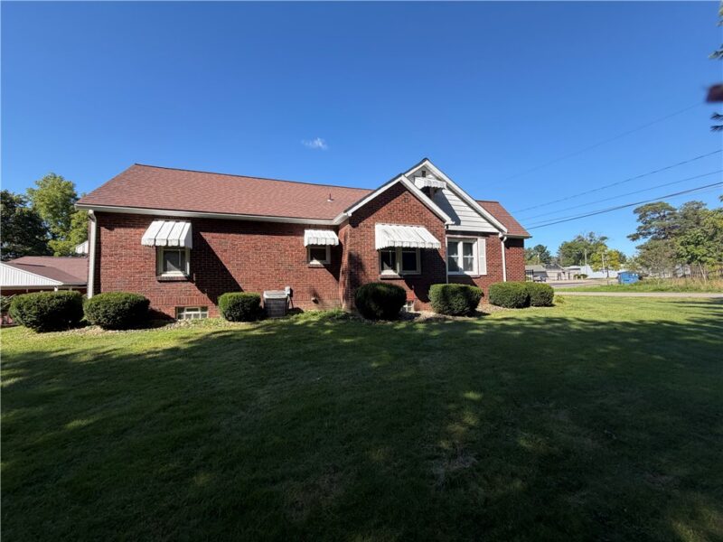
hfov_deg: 102.1
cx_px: 362
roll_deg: +1.0
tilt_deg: +2.3
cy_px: 271
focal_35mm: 14
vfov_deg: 85.7
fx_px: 292
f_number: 2.2
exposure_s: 1/726
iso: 40
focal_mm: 2.22
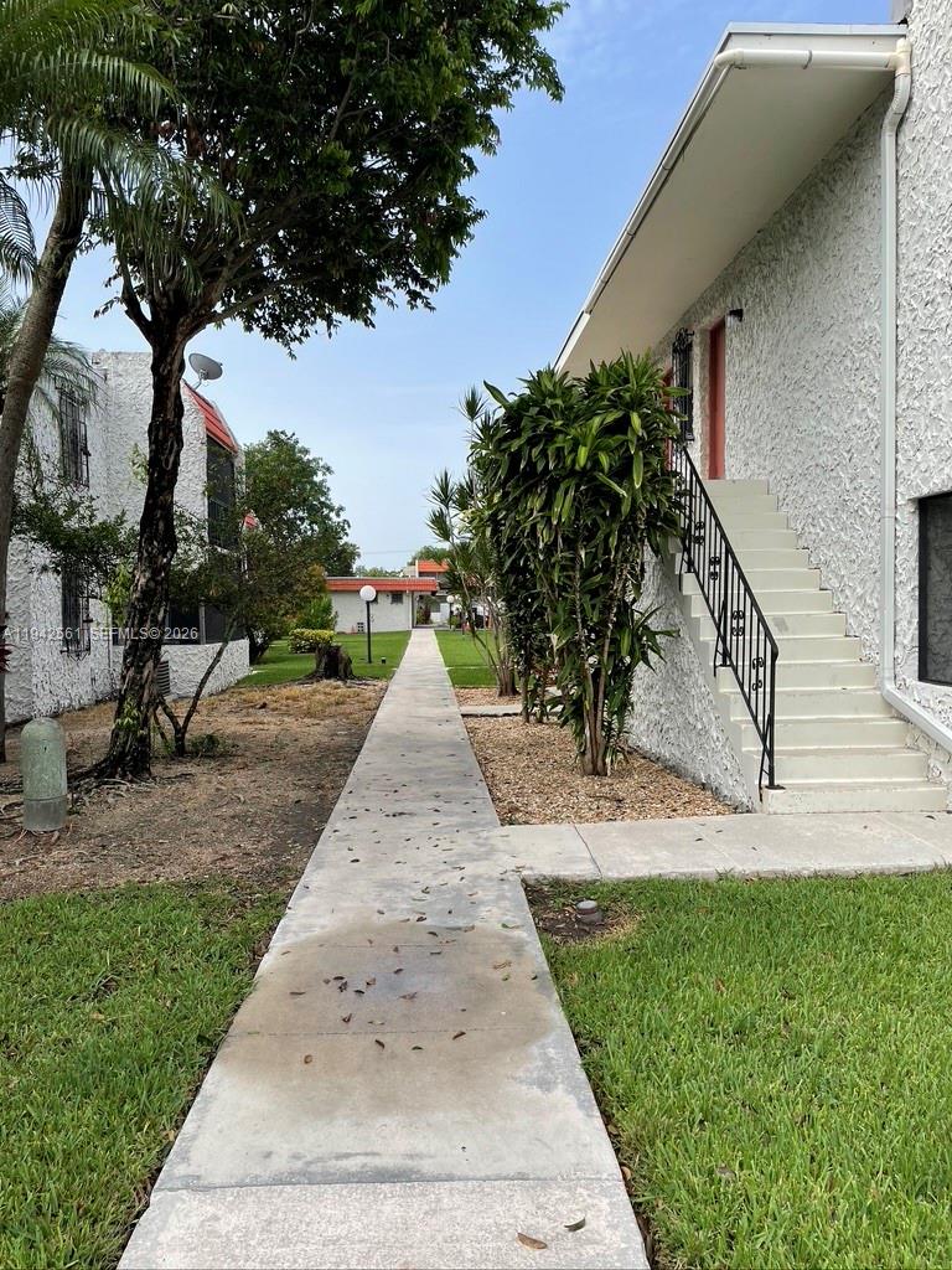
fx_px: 953
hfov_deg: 53.1
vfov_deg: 67.3
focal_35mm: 26
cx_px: 476
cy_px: 635
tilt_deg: -1.6
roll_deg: +1.2
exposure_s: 1/1984
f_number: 1.6
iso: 32
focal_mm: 4.2
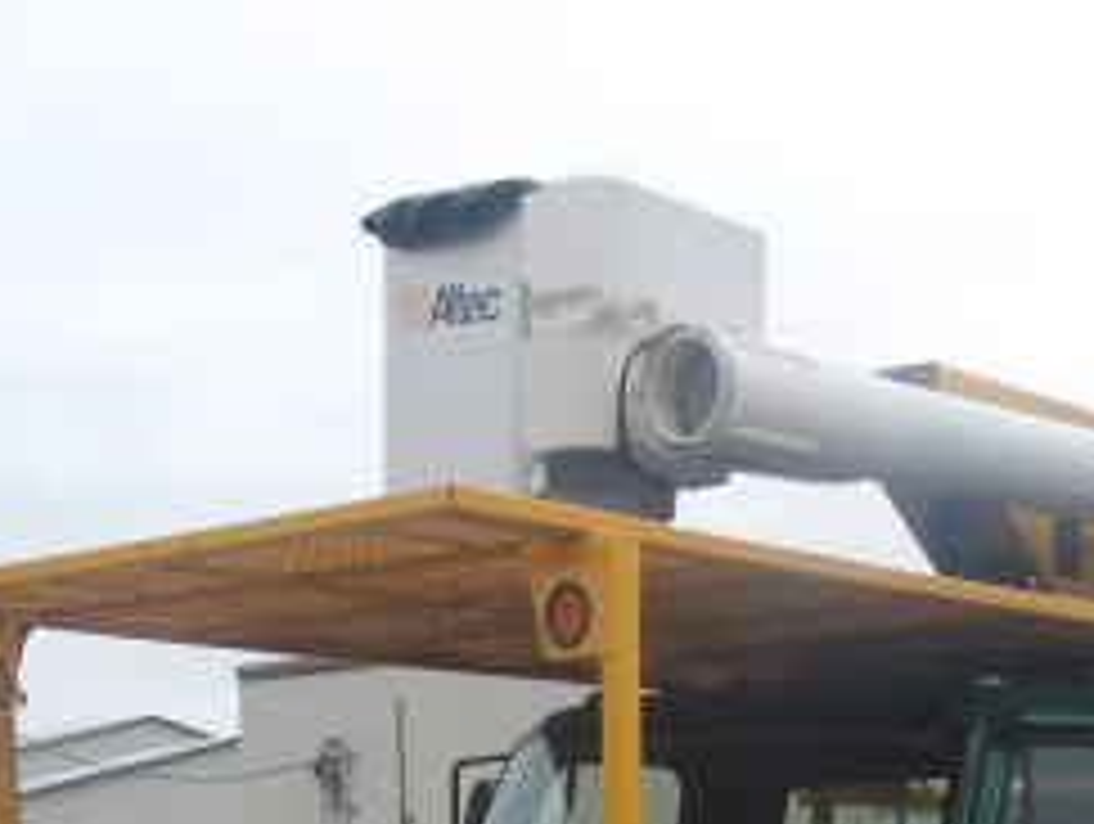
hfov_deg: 26.5
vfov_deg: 19.2
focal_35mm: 71
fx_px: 2247
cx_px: 963
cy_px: 1076
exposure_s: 1/60
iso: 198
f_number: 10.4
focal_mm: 4.9
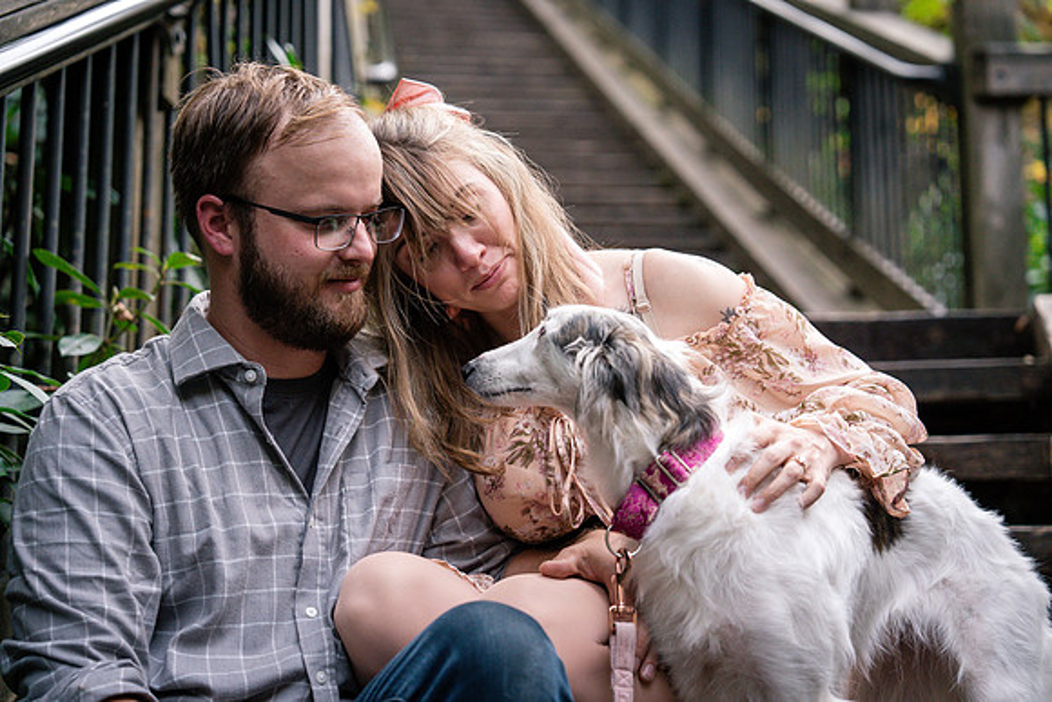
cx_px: 526
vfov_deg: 19.5
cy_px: 351
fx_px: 2046
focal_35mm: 70
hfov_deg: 28.8
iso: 2000
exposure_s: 1/1000
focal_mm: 70
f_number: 2.8
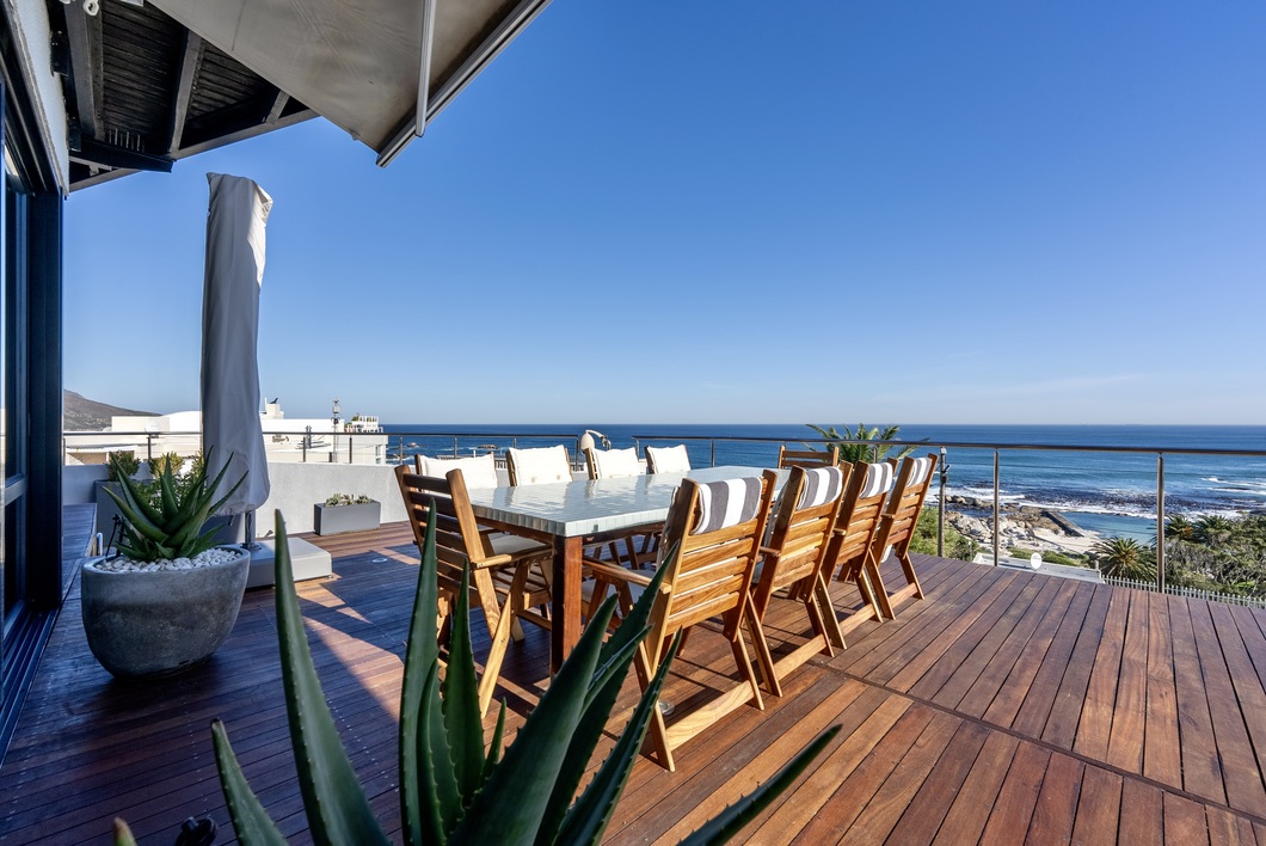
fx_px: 493
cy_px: 423
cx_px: 633
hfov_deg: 104.2
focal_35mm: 14
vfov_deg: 81.3
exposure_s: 1/200
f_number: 11
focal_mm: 14
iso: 100
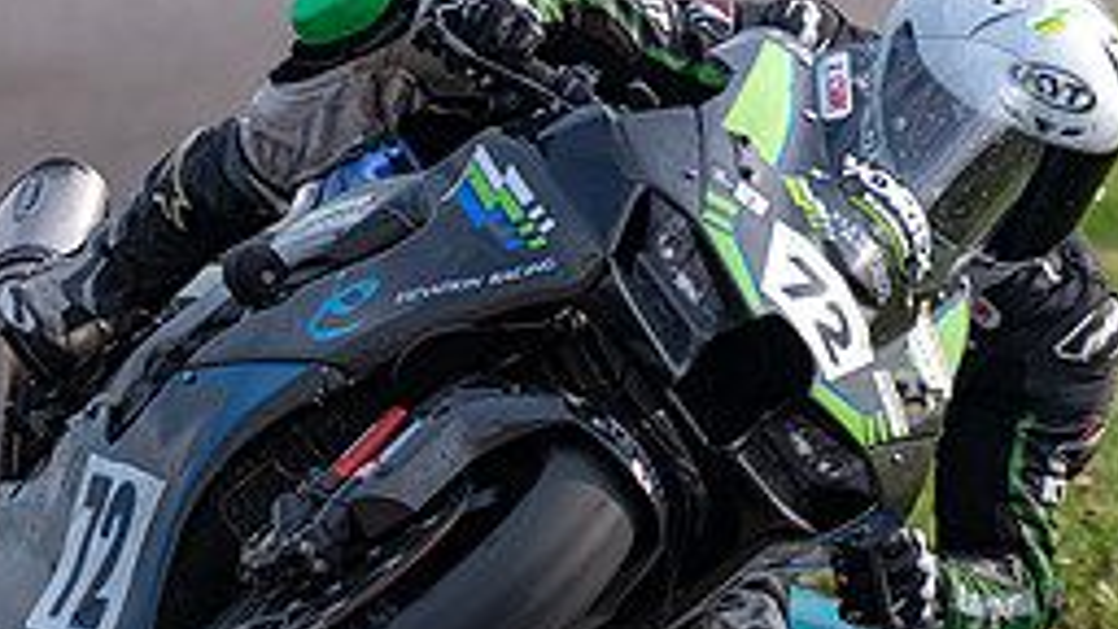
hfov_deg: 1.5
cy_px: 308
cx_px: 935
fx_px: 42185
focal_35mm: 1423
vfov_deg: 0.9
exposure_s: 1/1250
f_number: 6.3
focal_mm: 600
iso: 360
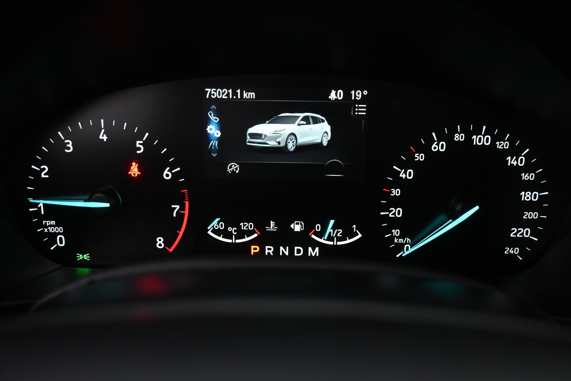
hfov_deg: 64.6
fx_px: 452
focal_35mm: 28
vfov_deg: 45.7
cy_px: 190
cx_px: 286
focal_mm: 19
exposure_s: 1/30
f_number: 3.8
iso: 1800
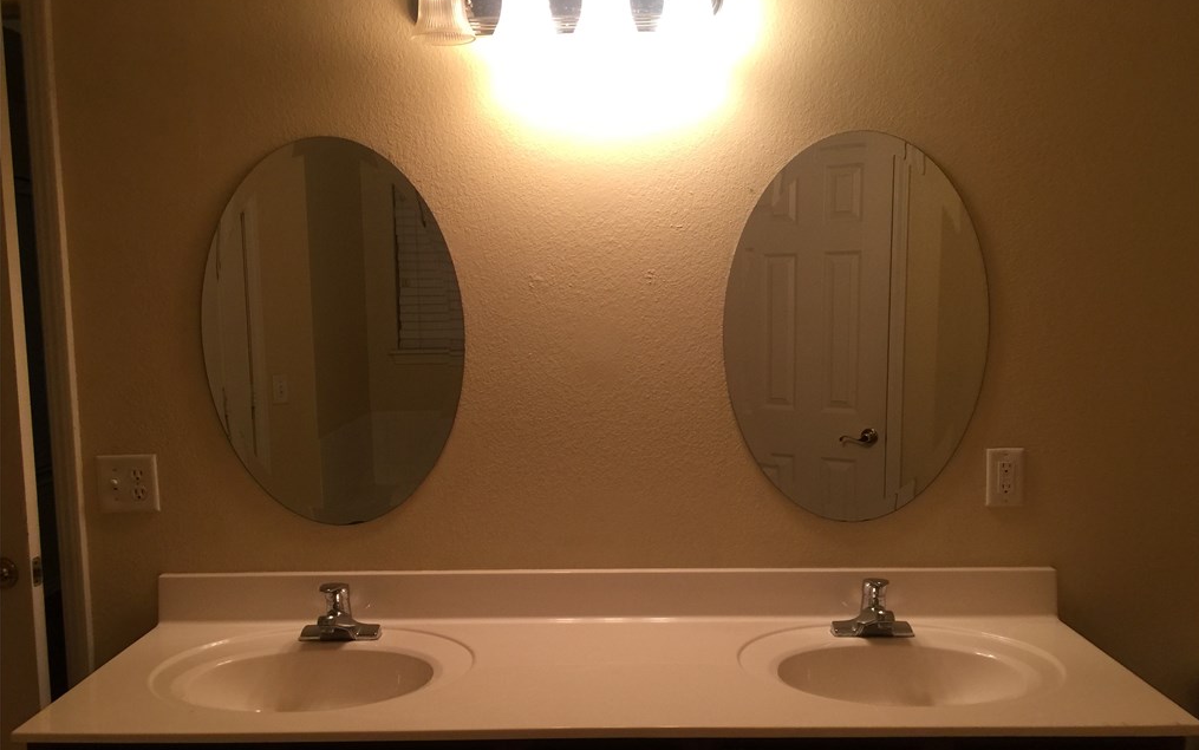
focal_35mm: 31
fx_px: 1013
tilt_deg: -7.9
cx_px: 604
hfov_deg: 61.2
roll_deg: -0.8
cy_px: 419
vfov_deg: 40.6
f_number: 2.2
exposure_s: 1/15
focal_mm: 4.15
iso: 50
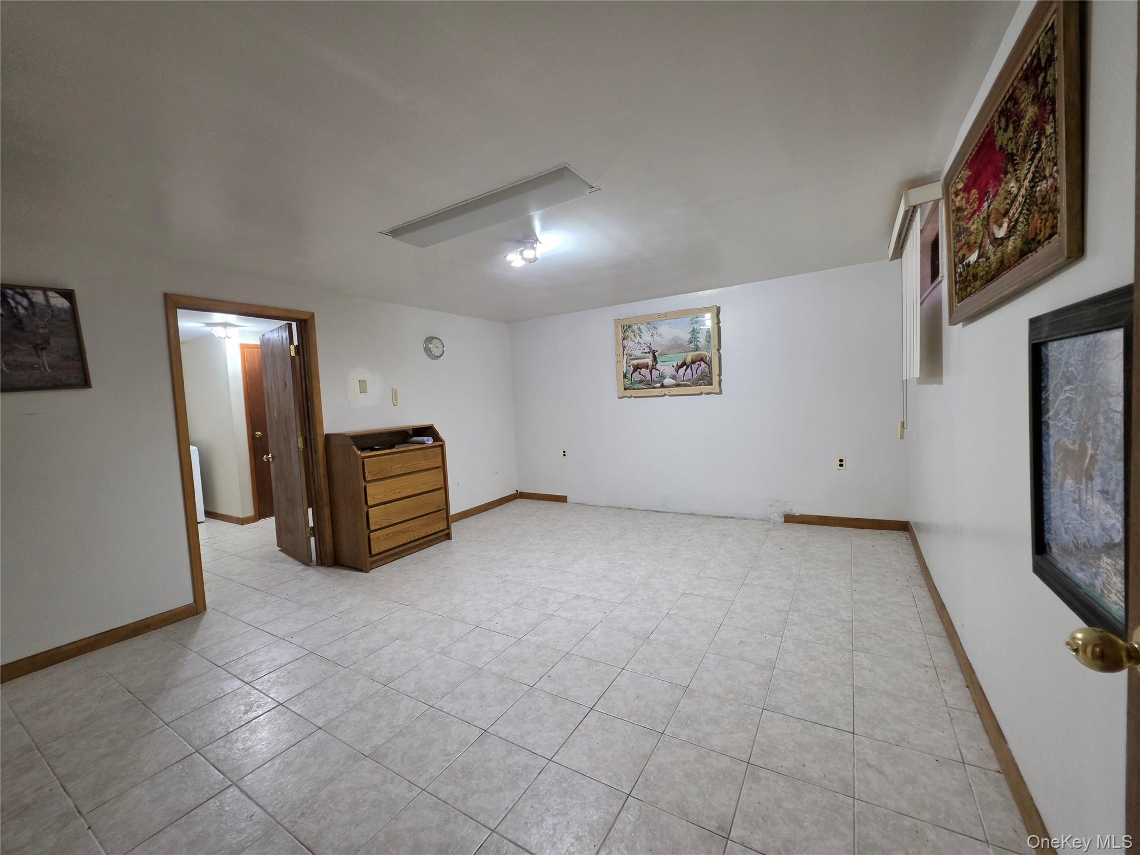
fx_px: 428
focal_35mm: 13
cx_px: 570
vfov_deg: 89.9
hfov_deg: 106.2
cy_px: 428
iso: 320
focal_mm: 2.2
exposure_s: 1/120
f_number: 1.9
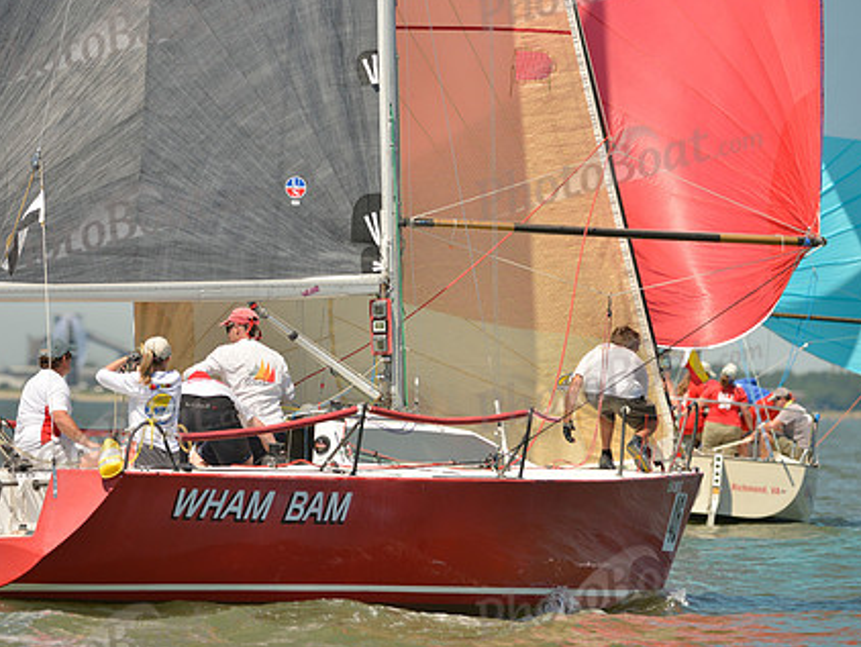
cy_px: 303
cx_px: 371
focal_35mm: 383
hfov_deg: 5.2
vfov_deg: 3.9
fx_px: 9532
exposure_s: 1/1600
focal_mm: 290
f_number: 5
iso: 200
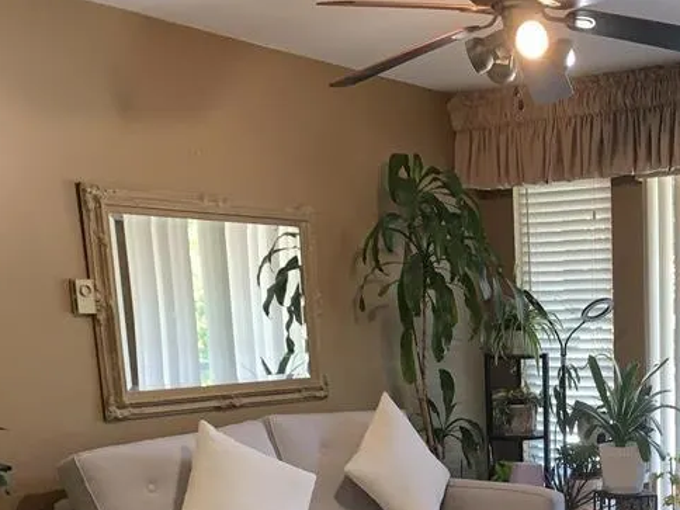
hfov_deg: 33.8
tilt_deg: -12.3
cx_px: 558
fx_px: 1080
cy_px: 537
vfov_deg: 25.0
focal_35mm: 55
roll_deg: -0.3
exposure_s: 1/60
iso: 160
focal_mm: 4.25
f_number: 1.8
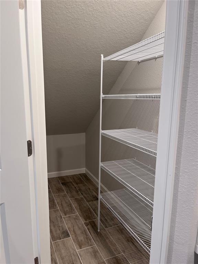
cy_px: 132
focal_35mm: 26
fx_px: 198
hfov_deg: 53.1
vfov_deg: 67.3
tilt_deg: -10.7
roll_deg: -1.1
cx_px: 99
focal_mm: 5.1
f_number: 1.6
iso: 80
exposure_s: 1/60
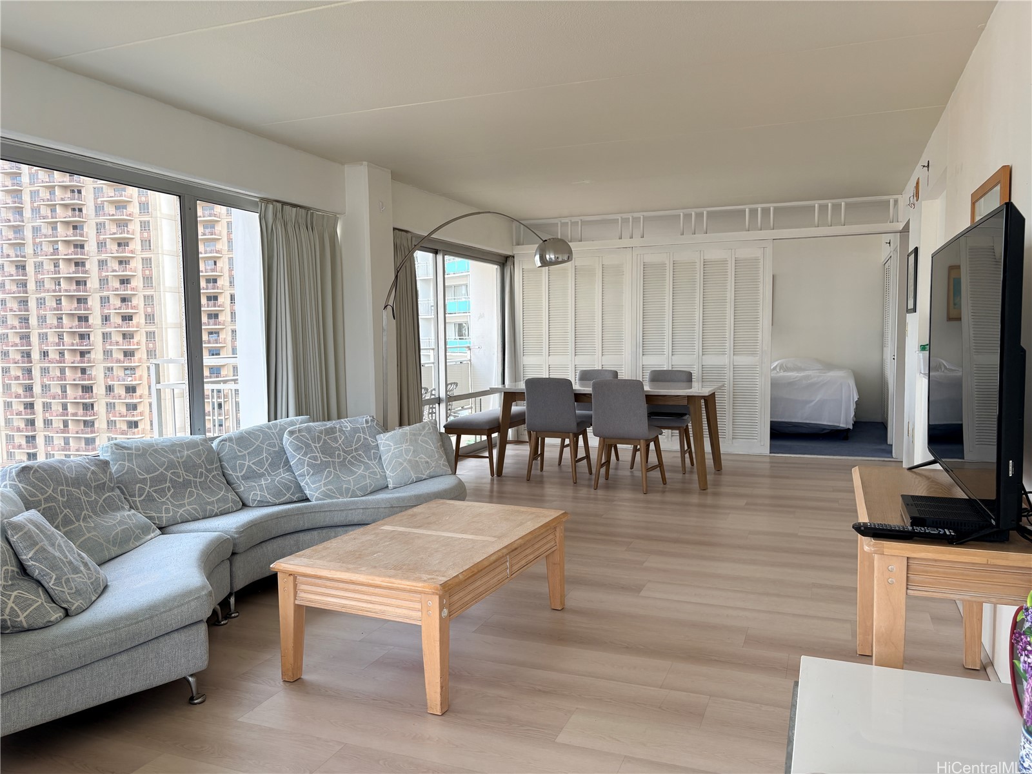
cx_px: 516
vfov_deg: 53.1
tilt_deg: -3.5
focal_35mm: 26
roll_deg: +1.6
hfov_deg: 67.3
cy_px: 387
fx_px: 775
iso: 50
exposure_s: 1/361
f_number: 1.6
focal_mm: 5.96
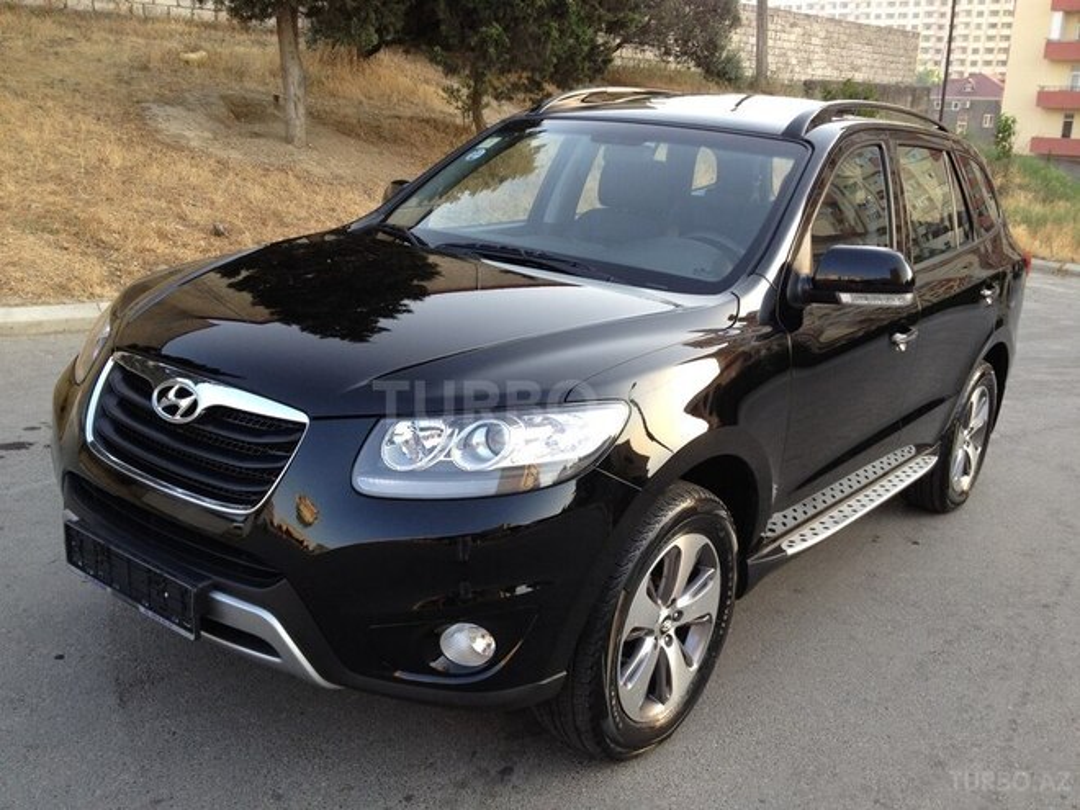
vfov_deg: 40.7
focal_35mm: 35
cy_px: 405
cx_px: 540
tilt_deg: -17.2
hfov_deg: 52.6
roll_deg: -2.2
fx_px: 1092
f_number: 2.4
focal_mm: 4.28
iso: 50
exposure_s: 1/120
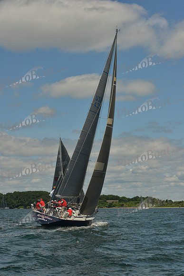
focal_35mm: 78
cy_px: 138
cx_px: 92
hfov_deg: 17.5
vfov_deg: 26.0
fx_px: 598
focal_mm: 78
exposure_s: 1/800
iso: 400
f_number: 9
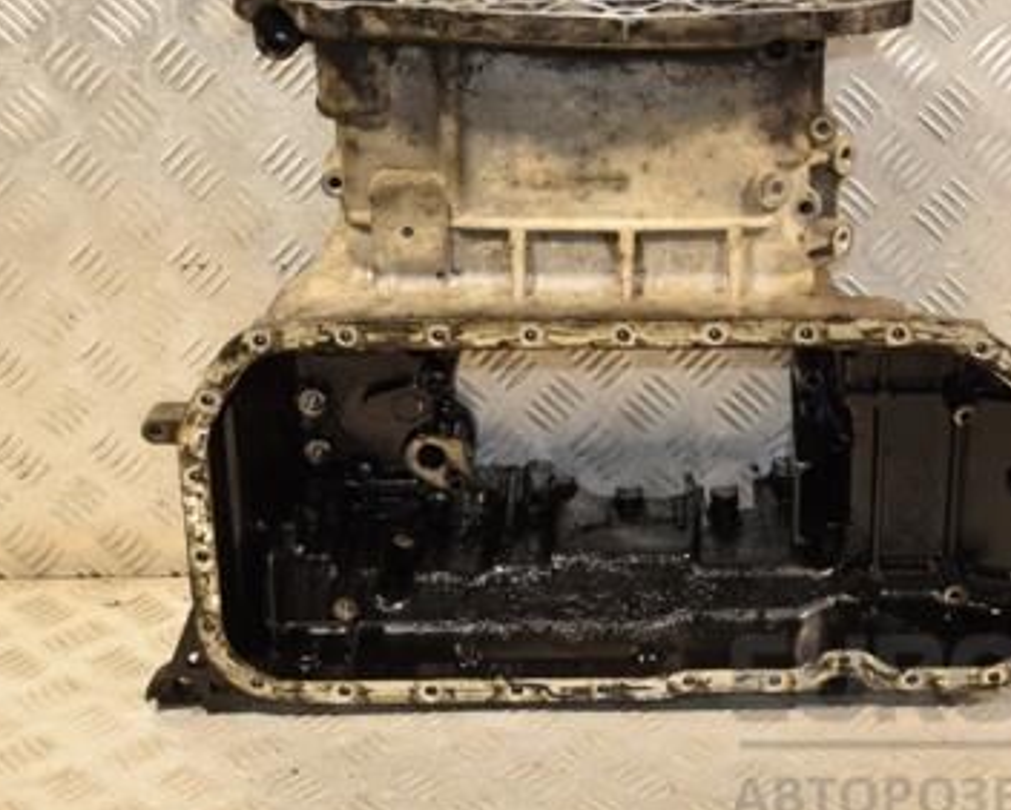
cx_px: 678
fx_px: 2156
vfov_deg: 21.2
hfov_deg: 26.2
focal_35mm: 72
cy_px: 296
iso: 800
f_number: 5
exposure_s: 1/200
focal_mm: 30
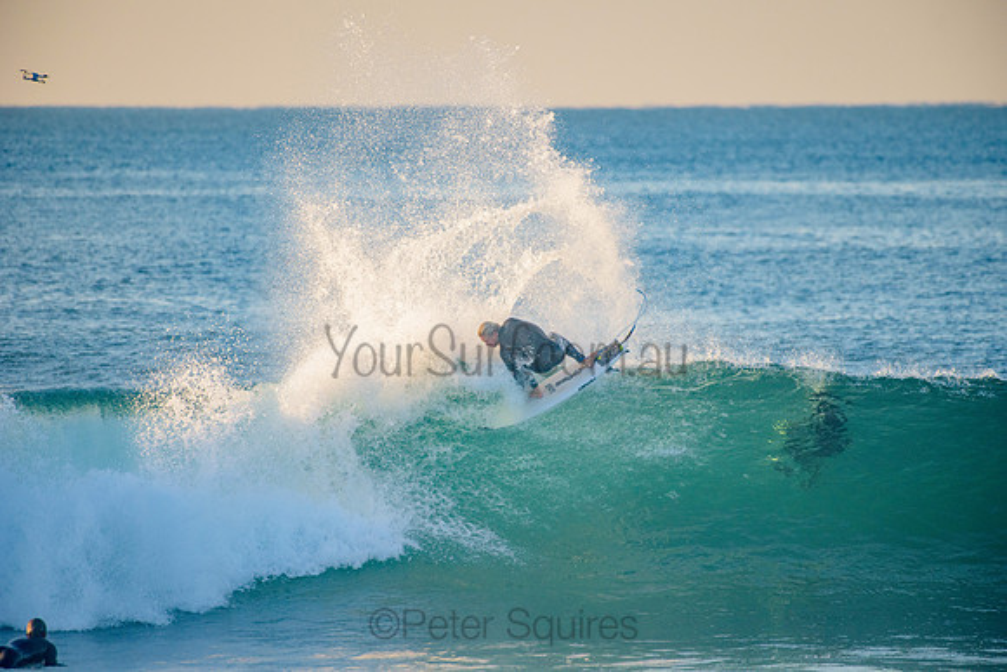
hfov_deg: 4.1
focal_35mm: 500
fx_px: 13989
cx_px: 504
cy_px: 336
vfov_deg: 2.8
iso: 640
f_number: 5.6
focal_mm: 500
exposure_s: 1/1250
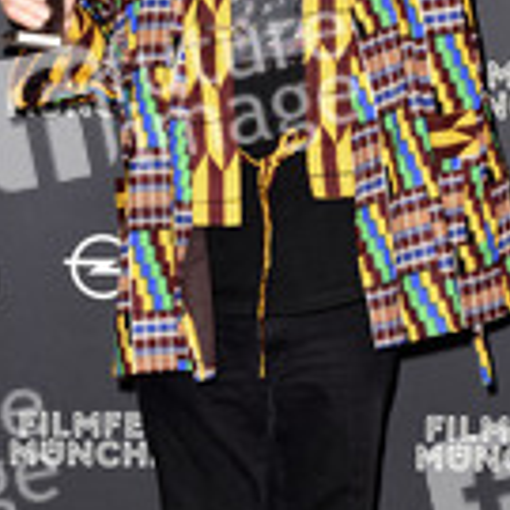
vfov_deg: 12.2
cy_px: 291
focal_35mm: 143
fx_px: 2384
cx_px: 276
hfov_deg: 12.2
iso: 640
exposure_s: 1/160
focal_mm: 38
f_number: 6.3
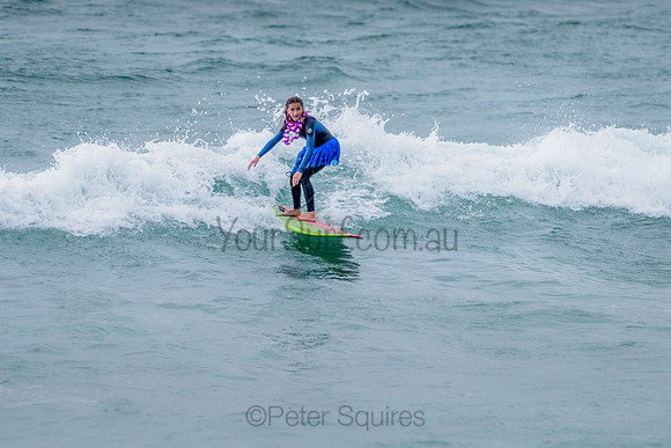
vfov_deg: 2.5
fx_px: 10285
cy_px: 173
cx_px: 292
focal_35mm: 552
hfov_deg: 3.7
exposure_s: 1/2000
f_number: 5.6
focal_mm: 450
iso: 640
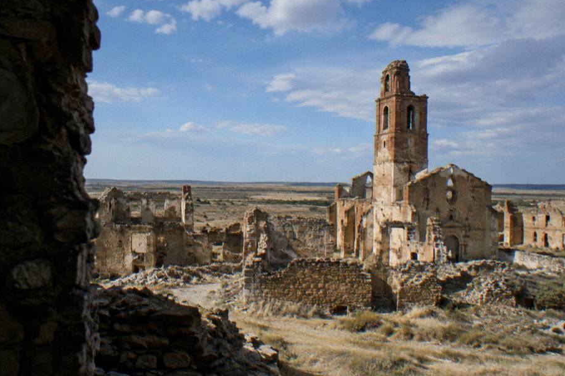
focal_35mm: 54
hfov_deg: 36.9
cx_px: 279
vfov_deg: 25.0
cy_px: 200
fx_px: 847
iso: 400
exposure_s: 1/640
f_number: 5.6
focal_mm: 49
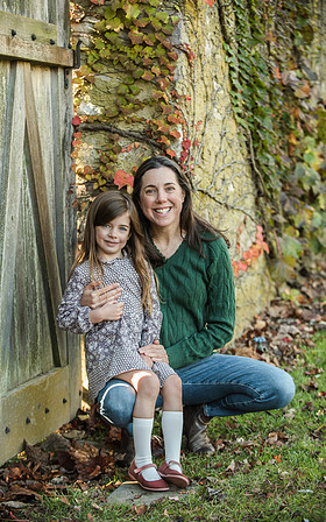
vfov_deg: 24.6
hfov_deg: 15.5
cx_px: 156
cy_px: 261
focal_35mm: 84
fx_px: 1194
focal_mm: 82
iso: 500
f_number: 3.5
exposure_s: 1/320
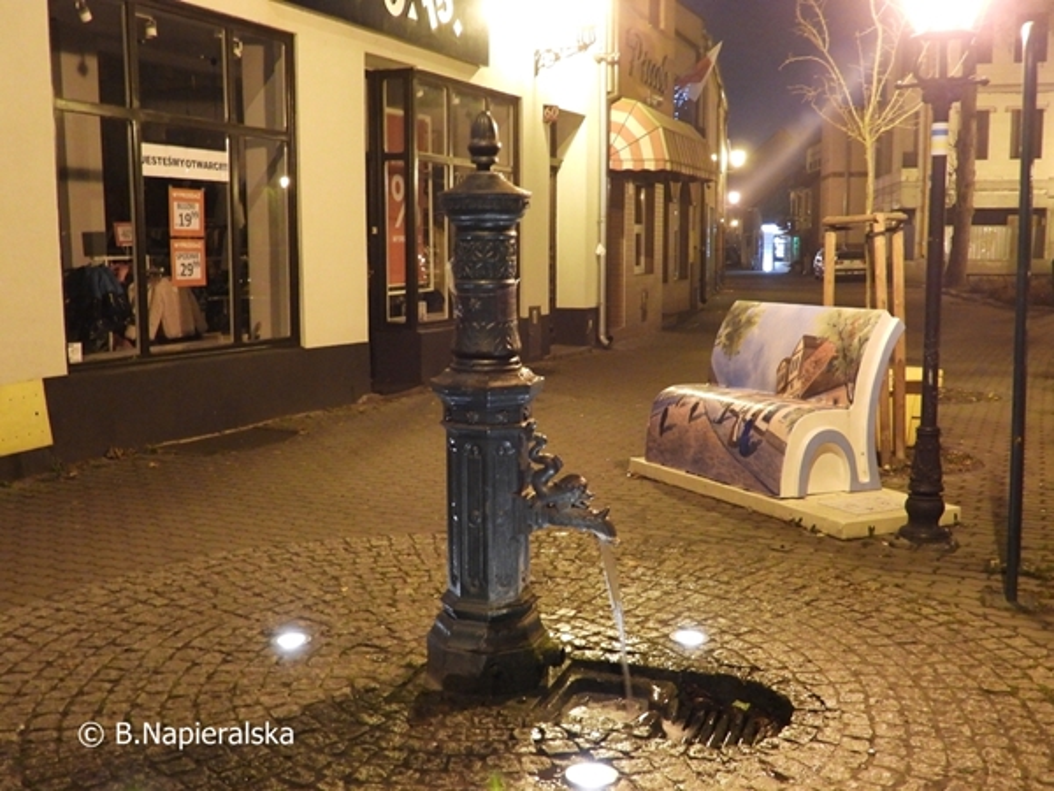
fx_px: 1157
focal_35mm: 38
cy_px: 396
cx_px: 527
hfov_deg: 49.0
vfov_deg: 37.7
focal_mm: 6.8
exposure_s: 1/4
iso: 800
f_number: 3.2
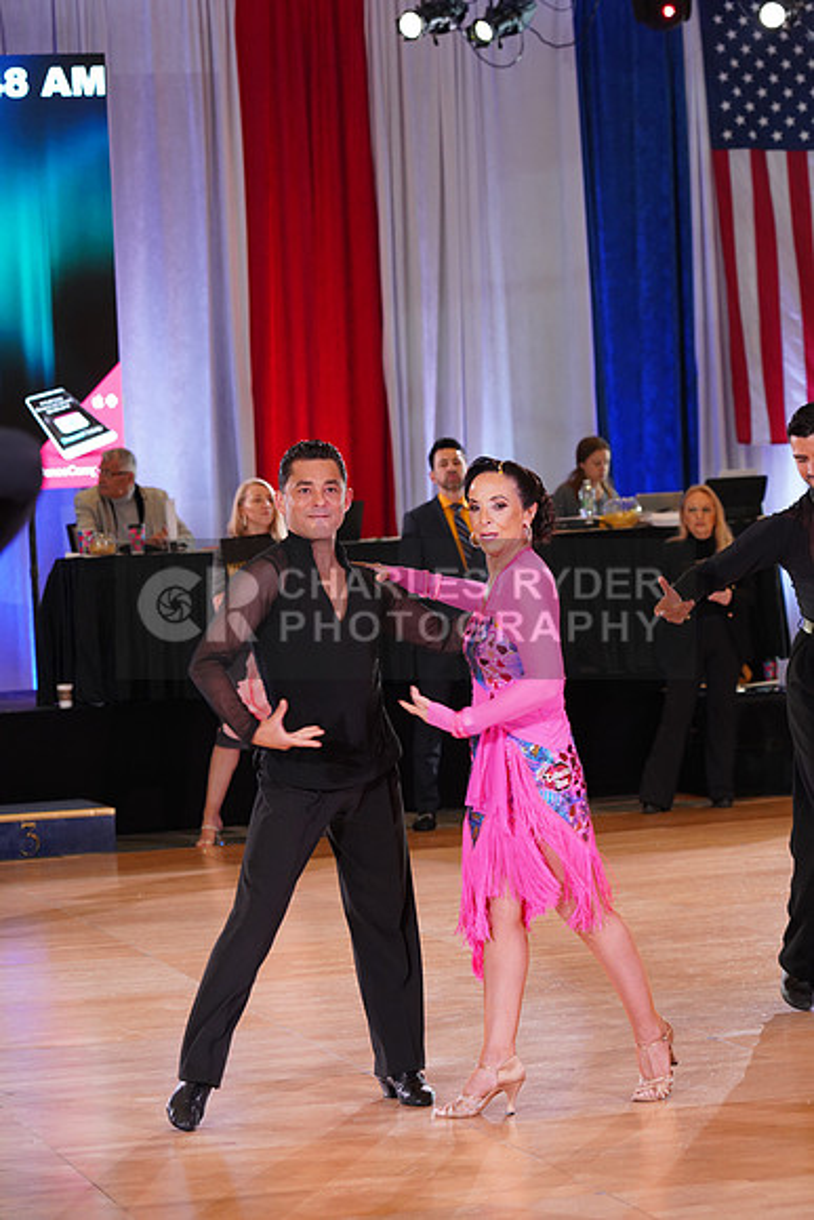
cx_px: 407
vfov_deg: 19.5
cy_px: 610
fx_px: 3559
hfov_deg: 13.0
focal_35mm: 105
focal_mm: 105
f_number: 5
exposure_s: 1/160
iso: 1600
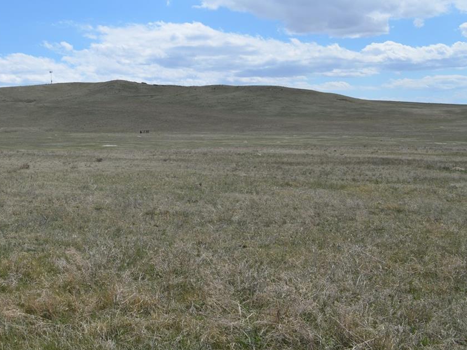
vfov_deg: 29.0
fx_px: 675
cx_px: 27
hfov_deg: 35.4
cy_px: 130
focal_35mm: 50
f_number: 9
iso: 100
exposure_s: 1/320
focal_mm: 18
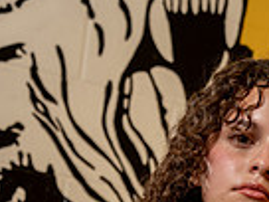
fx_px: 1632
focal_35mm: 210
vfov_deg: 6.8
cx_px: 245
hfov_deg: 9.4
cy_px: 442
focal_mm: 66
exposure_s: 1/250
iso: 500
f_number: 5.6
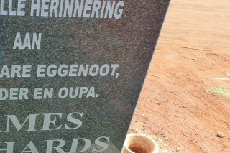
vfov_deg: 26.4
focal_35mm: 50
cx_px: 39
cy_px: 126
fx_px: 319
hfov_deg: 37.8
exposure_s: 1/250
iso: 160
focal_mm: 4.3
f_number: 4
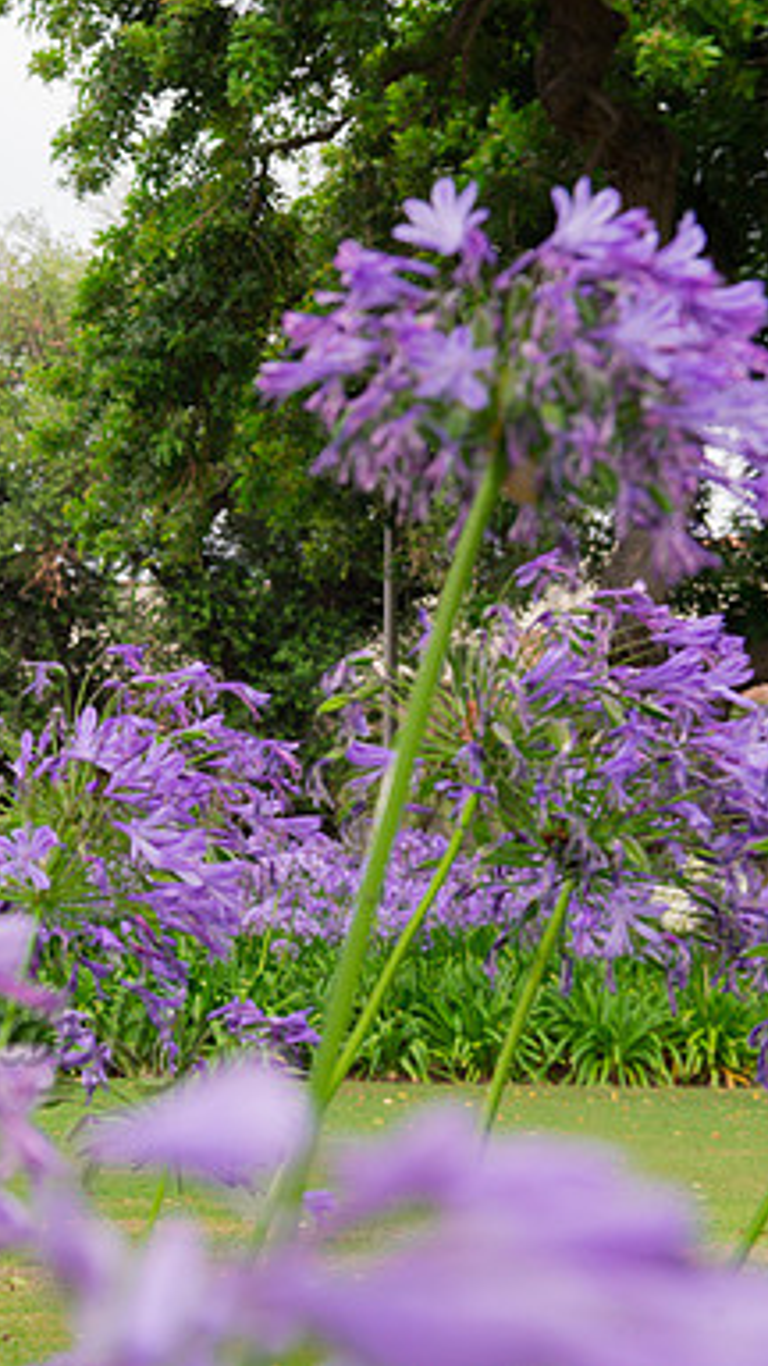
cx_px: -235
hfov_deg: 13.4
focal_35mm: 87
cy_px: 683
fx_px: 3150
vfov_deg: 24.5
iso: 400
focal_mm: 55
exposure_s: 1/250
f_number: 6.3
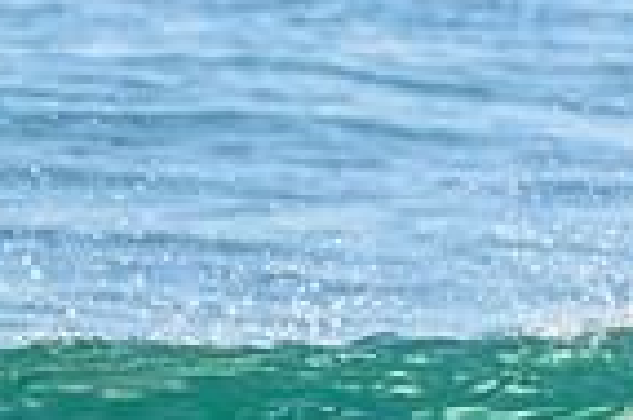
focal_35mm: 3202
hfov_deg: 0.6
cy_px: 576
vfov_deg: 0.4
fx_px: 56237
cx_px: 1228
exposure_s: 1/2000
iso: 2200
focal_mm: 620
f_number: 11
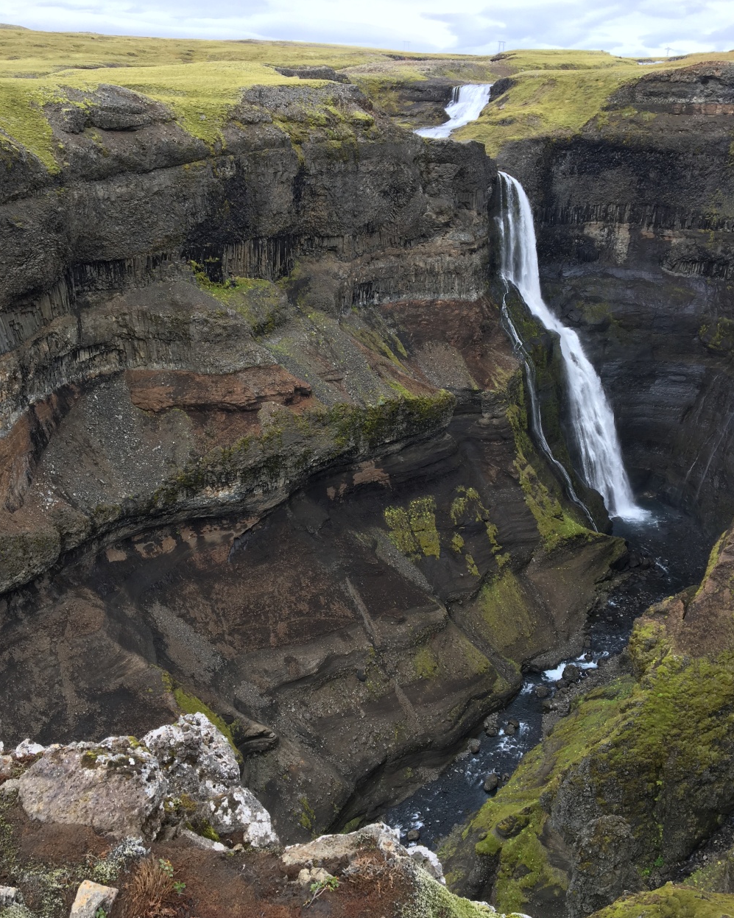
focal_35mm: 31
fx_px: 842
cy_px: 463
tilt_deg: -22.4
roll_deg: +0.0
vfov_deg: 57.2
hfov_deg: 47.1
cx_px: 363
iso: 25
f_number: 2.2
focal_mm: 4.15
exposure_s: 1/236
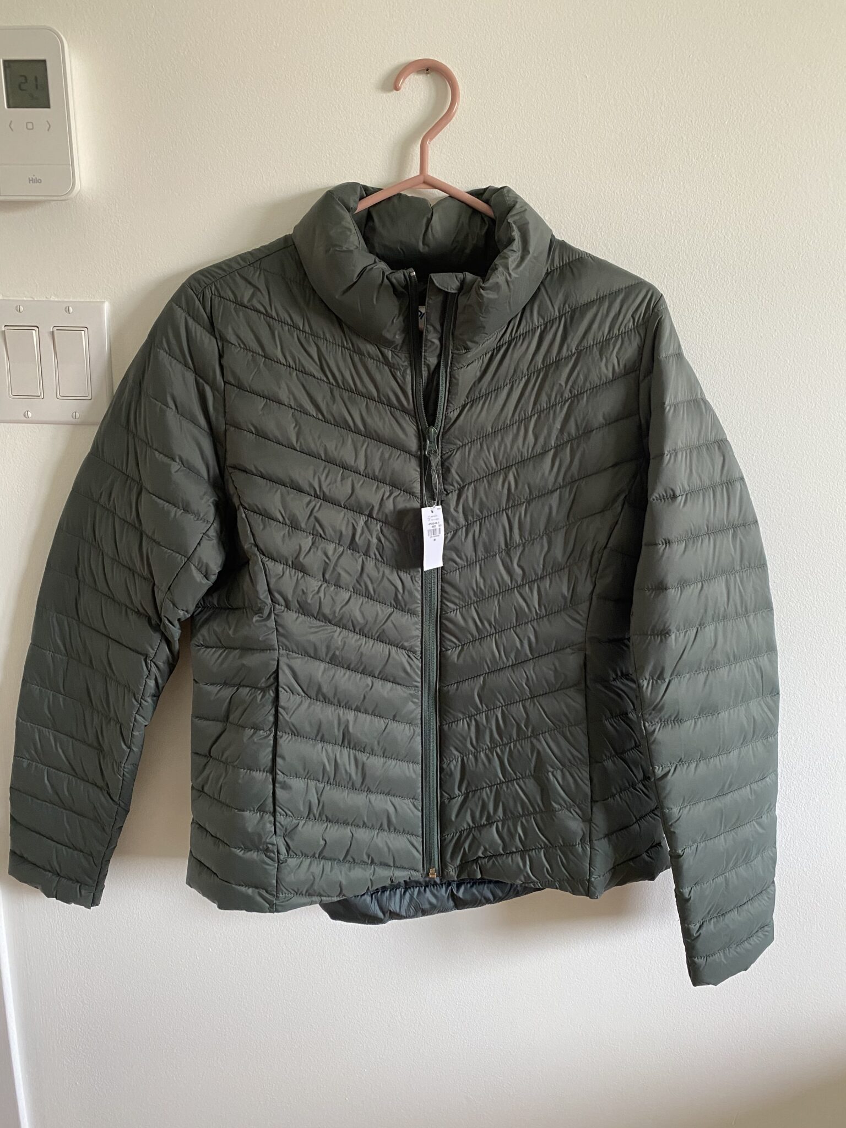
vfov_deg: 67.3
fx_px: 847
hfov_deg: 53.1
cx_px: 423
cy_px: 564
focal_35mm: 26
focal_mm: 4.25
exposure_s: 1/60
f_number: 1.8
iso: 250
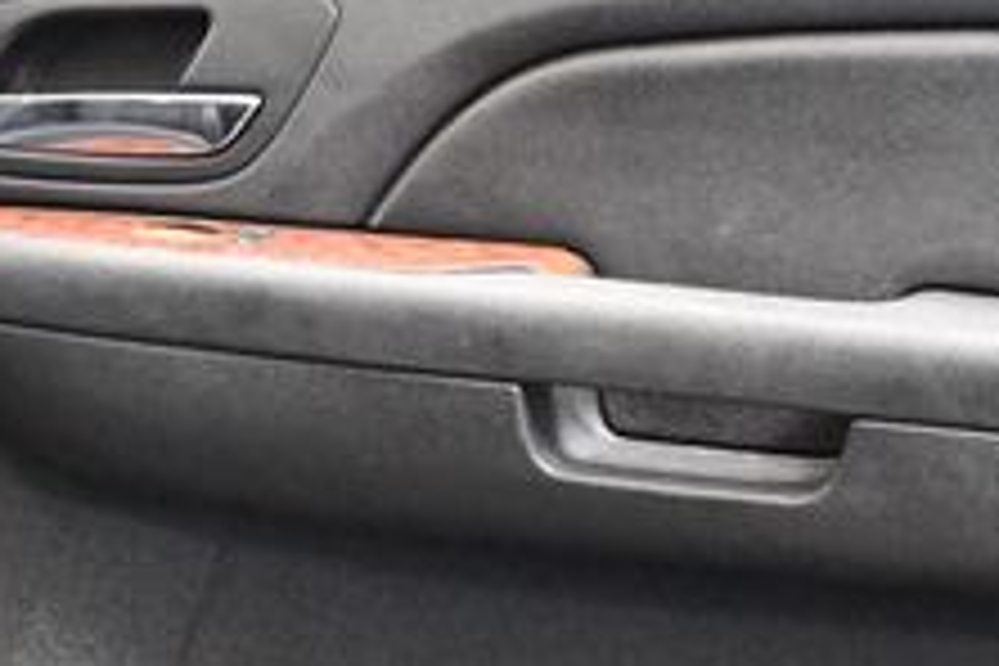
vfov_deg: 13.0
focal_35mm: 104
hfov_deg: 19.6
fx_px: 2886
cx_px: 310
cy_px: 662
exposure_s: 1/60
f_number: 3.5
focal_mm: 18
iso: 5600
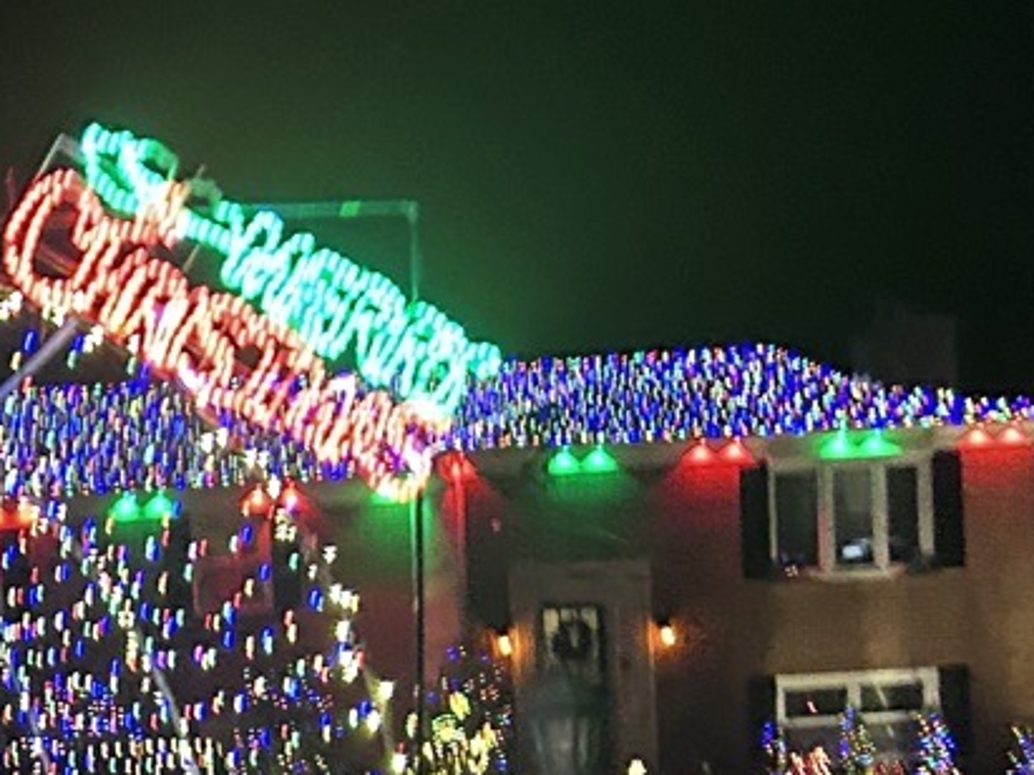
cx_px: -486
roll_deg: +2.8
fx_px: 2837
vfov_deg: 14.7
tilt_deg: -0.4
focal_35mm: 95
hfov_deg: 18.5
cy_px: 1071
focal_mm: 5.7
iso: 640
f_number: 1.5
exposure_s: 1/30
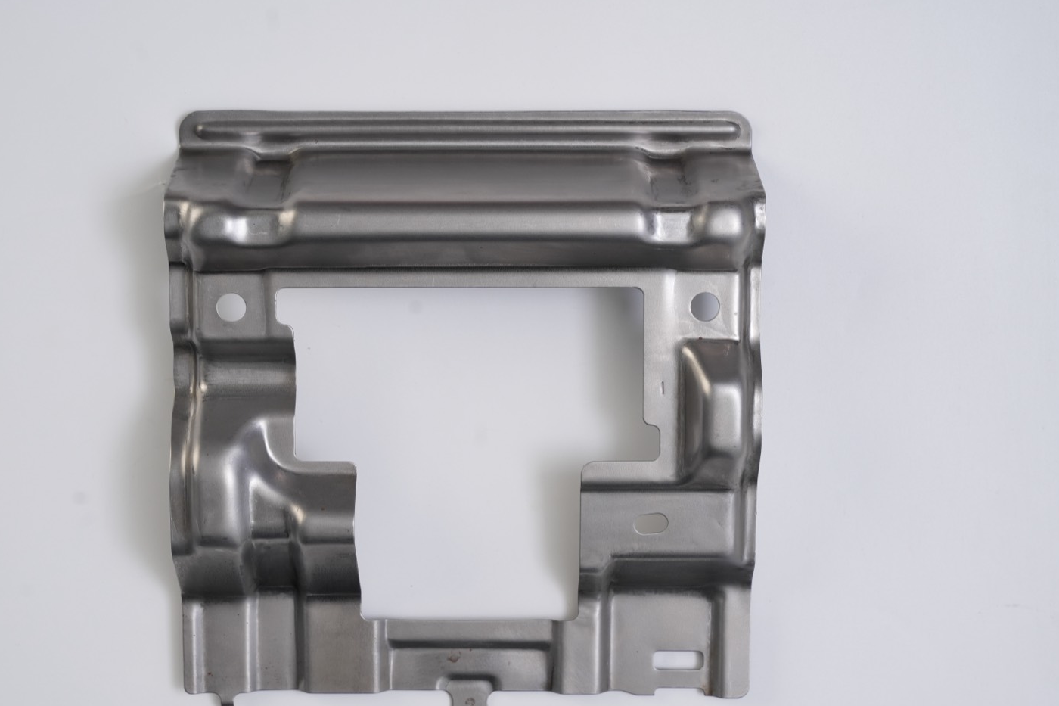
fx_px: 2353
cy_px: 401
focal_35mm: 80
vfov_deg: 17.1
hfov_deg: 25.4
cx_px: 475
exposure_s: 1/250
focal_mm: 70
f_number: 8
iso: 320
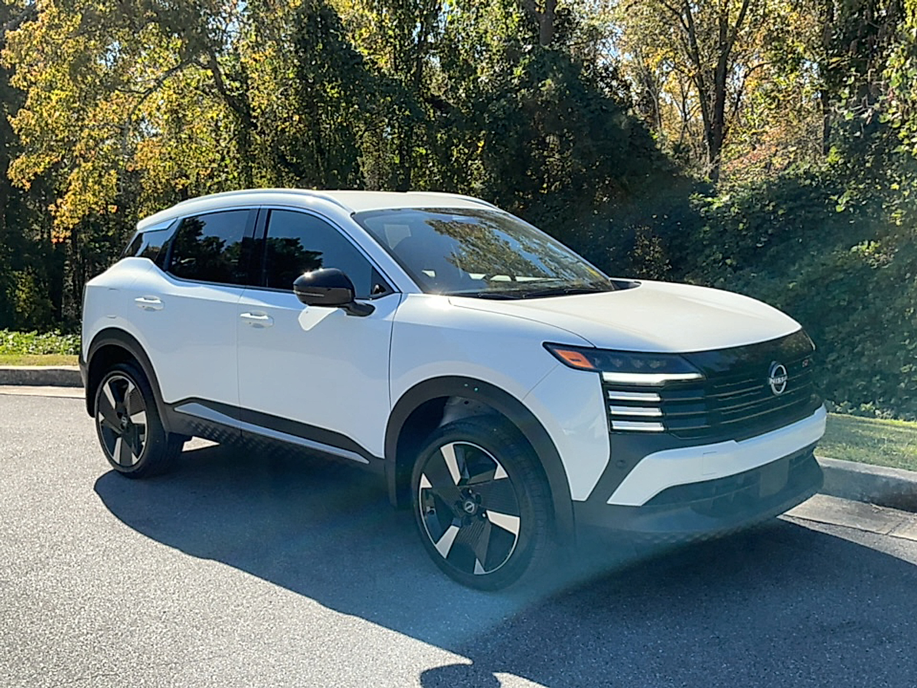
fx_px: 795
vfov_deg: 46.8
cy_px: 344
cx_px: 458
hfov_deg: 60.0
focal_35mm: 30
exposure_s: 1/1055
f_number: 1.8
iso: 25
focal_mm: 3
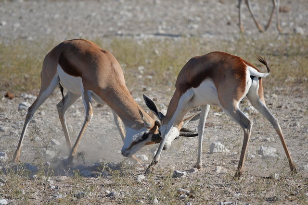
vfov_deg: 2.8
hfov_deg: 4.2
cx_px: 154
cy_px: 102
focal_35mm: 493
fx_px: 4219
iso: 125
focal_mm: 180.69
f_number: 4
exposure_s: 1/1250
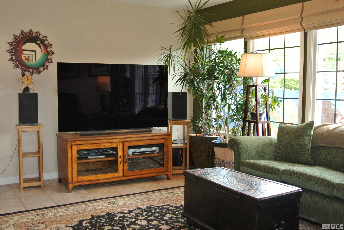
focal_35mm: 40
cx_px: 172
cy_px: 115
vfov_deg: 33.5
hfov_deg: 48.4
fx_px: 383
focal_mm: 15.1
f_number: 4.2
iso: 400
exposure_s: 1/60
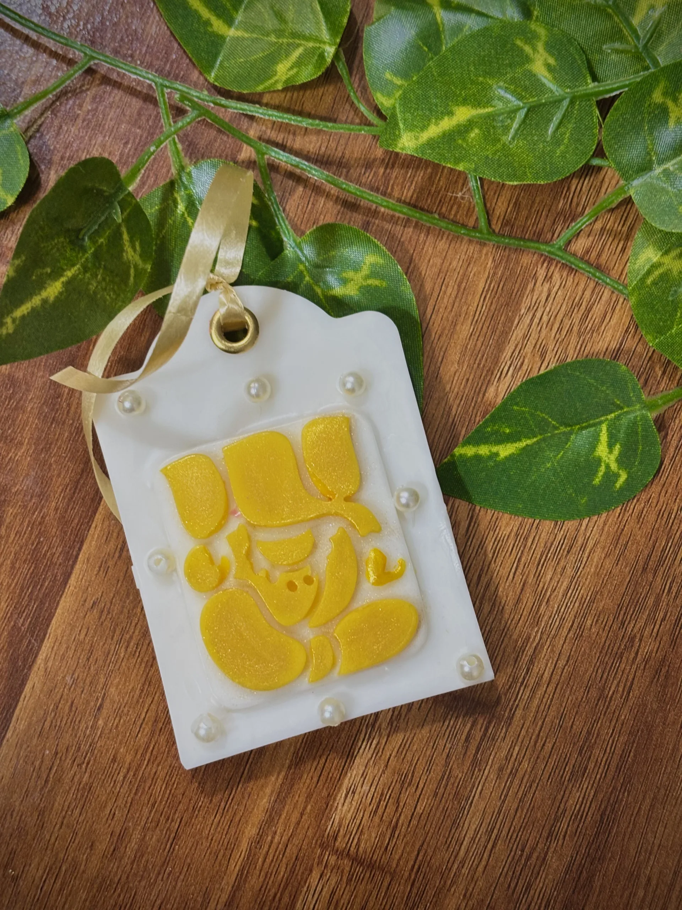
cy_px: 455
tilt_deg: -83.8
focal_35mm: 52
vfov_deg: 36.8
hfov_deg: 28.0
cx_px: 341
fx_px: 1366
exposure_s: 1/33
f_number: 1.6
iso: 125
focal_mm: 5.96
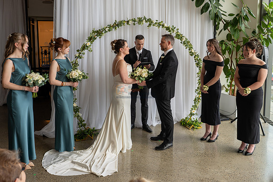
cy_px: 61
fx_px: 242
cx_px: 154
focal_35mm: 32
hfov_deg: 58.6
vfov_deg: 40.7
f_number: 3.5
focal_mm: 24
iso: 200
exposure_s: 1/125
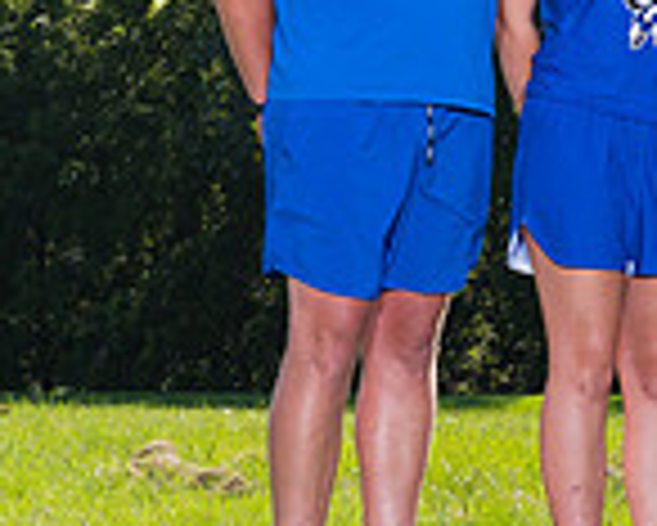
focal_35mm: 232
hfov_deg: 8.1
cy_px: 122
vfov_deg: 6.7
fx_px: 4514
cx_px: 1125
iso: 80
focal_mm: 45
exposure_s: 1/250
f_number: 6.3
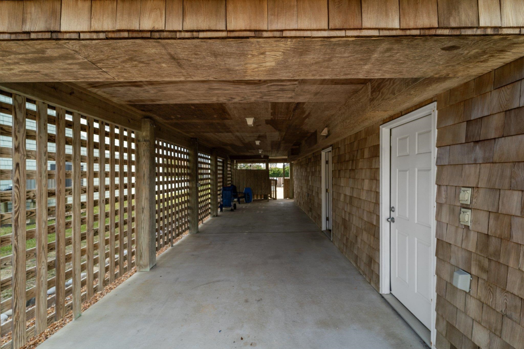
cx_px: 262
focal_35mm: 14
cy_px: 174
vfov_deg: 81.2
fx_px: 204
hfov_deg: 104.3
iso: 100
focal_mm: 14
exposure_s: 1/250
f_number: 8
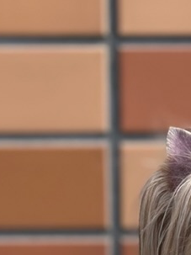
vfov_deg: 9.6
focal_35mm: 203
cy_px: 305
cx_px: 284
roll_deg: +1.0
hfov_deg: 7.2
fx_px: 1495
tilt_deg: -4.0
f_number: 1.78
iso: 80
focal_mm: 6.86
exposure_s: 1/1212
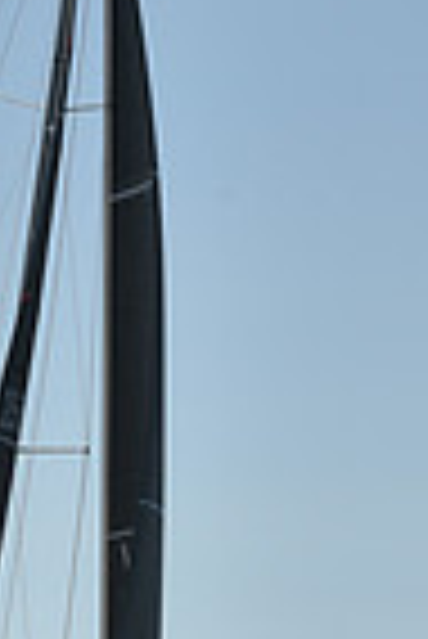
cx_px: 2
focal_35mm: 285
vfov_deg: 7.2
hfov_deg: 4.8
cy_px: 621
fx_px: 5070
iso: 250
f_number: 10
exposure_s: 1/1000
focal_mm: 70
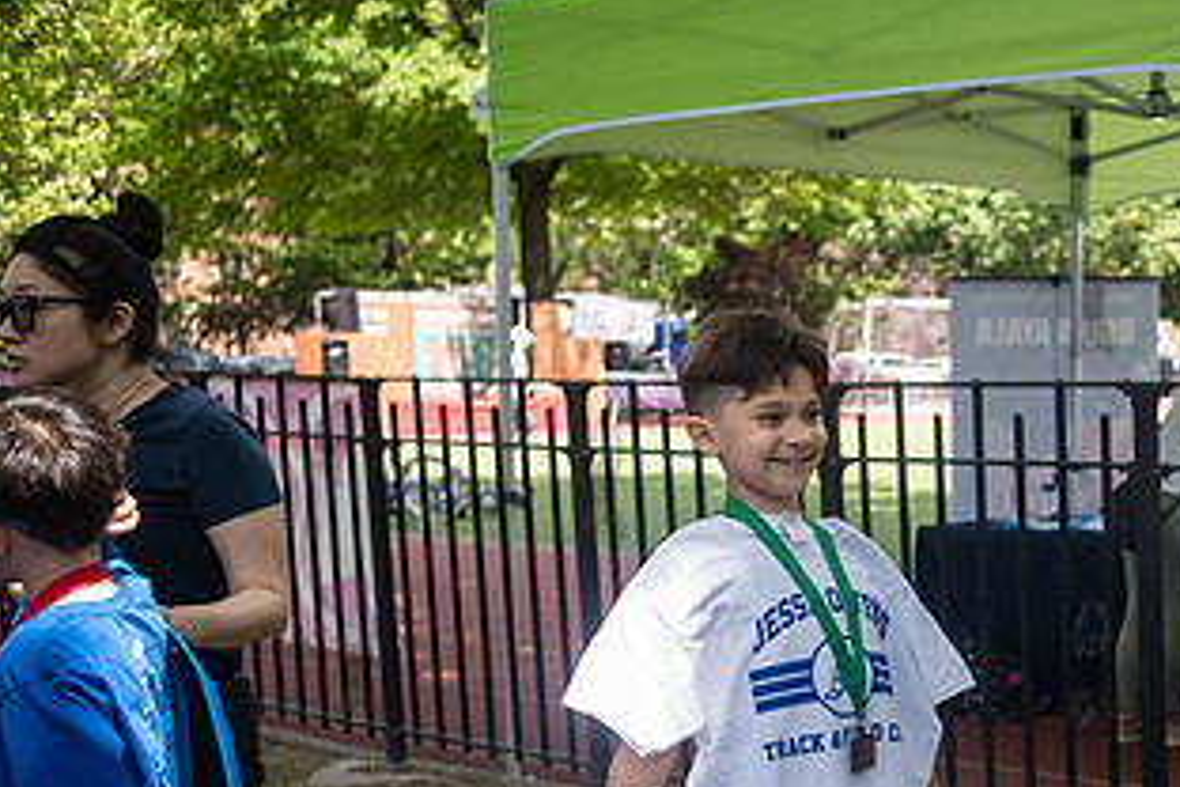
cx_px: 1089
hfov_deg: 29.5
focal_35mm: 65
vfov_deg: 20.6
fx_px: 2130
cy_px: 656
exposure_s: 1/2500
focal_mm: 35
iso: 1000
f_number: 3.5
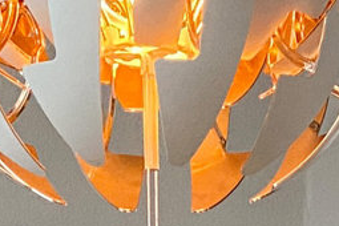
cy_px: 582
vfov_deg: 6.1
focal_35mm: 212
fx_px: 1996
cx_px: 427
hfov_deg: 9.6
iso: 400
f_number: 1.8
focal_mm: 4.25
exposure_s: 1/60
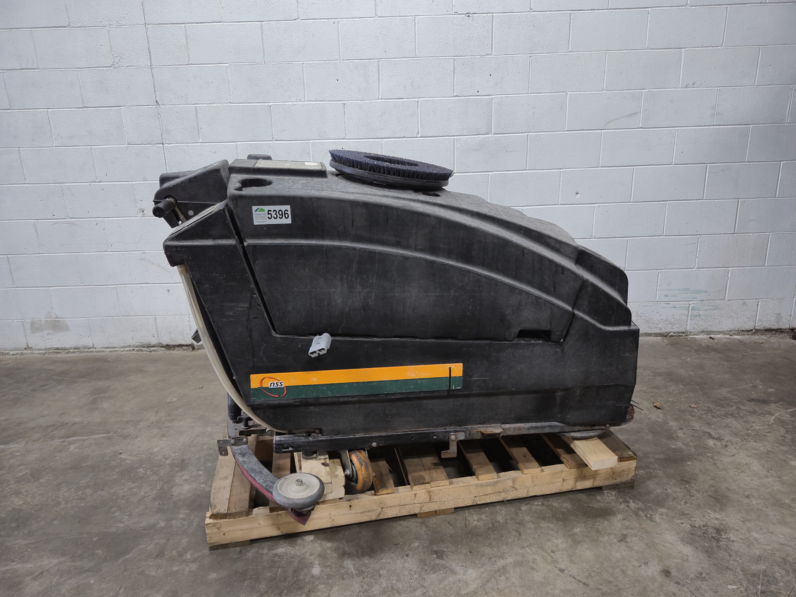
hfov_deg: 73.9
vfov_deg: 58.9
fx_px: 529
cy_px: 298
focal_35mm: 23
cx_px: 398
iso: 160
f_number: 1.8
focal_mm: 5.4
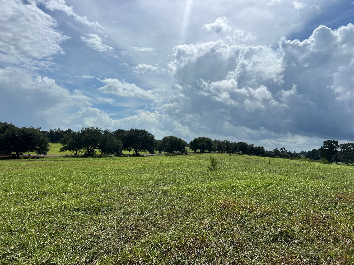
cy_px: 132
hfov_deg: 67.3
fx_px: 266
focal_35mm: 26
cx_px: 177
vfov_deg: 53.1
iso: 50
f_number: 1.5
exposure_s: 1/12658
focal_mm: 5.7
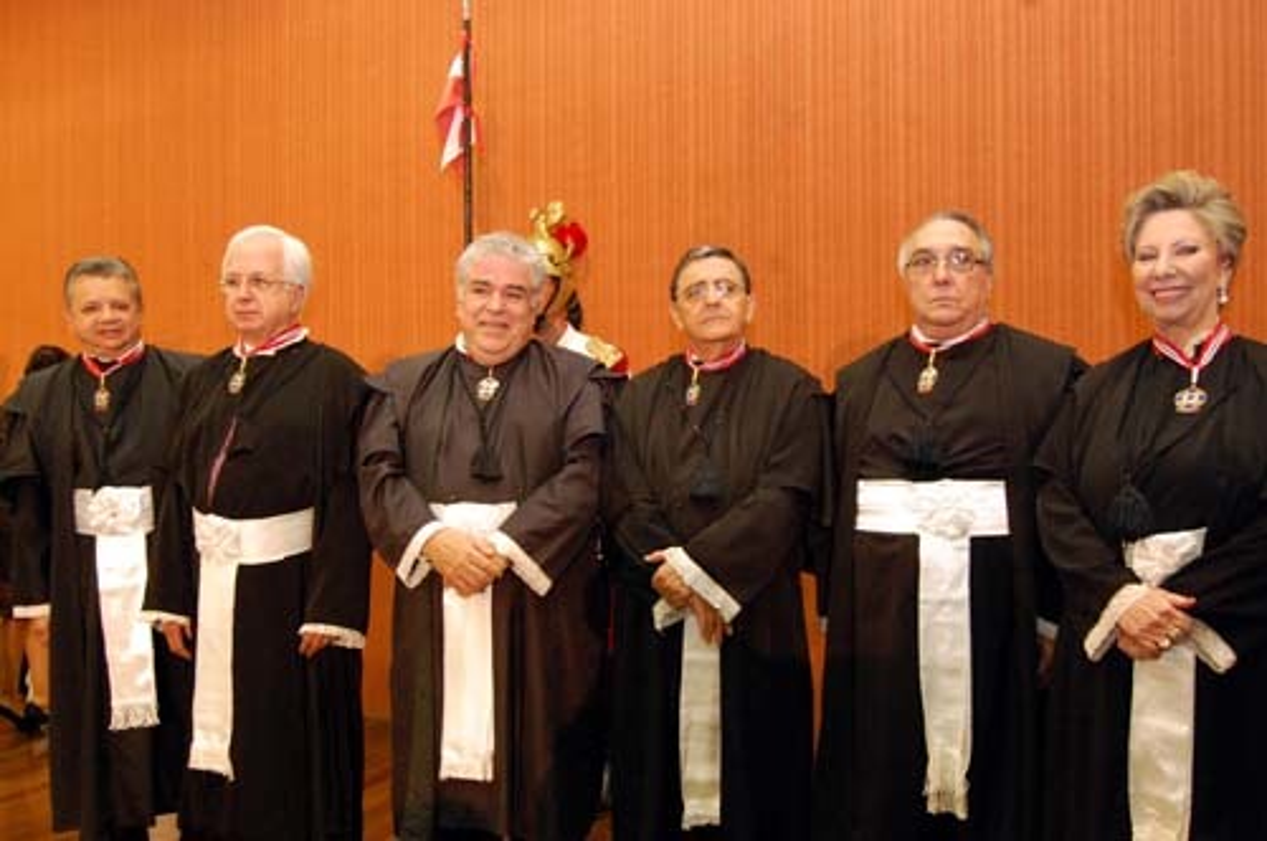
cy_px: 420
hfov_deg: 62.0
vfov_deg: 43.5
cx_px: 634
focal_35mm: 30
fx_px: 1054
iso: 1600
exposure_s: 1/30
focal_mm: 20
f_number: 6.3
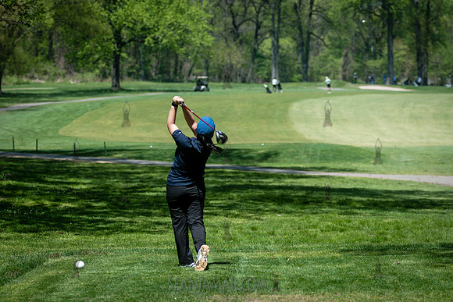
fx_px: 2056
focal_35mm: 163
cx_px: 213
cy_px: 192
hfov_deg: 12.6
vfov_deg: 8.4
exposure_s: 1/800
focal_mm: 112
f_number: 3.5
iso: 100
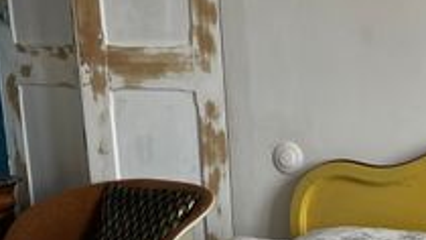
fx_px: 915
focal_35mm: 81
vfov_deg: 14.9
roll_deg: +1.7
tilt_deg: -11.8
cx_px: 379
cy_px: 173
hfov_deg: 25.4
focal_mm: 5.1
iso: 40
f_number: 1.6
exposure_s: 1/122
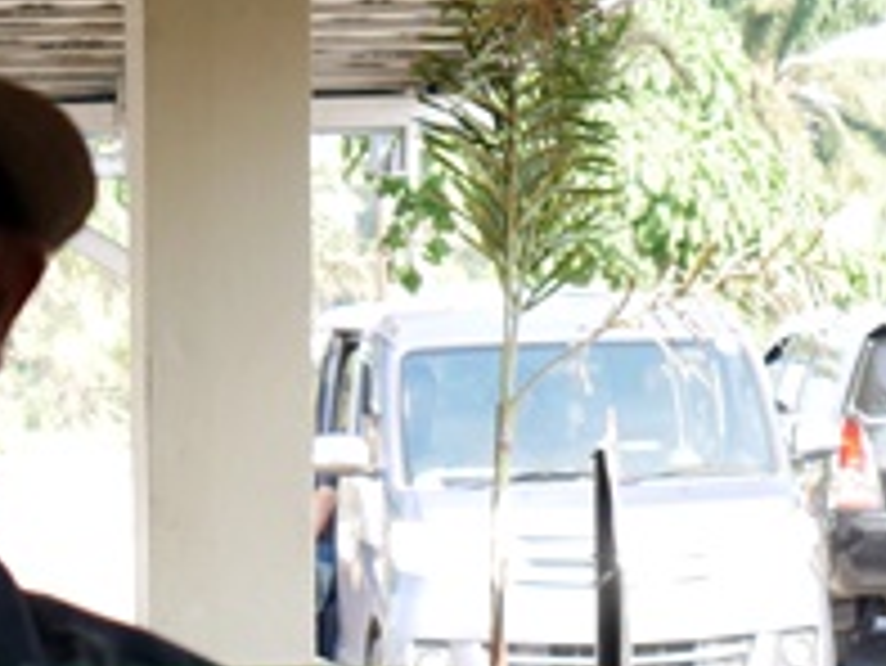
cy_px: 846
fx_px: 7658
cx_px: -184
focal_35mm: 299
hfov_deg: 6.6
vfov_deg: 5.0
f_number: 5.6
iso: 400
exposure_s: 1/100
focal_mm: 42
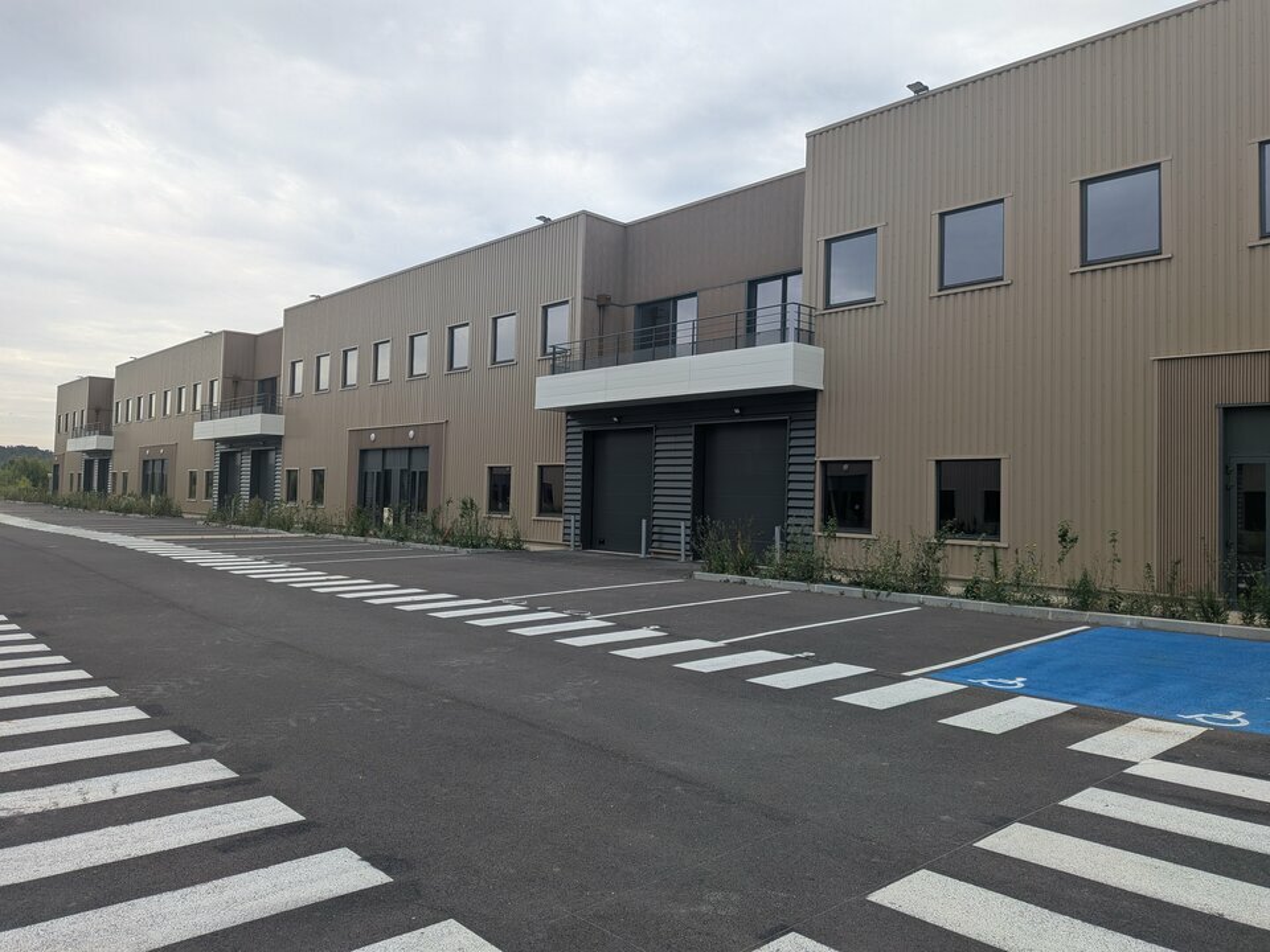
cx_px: 635
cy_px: 476
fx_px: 881
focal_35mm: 24
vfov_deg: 56.8
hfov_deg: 71.6
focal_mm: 4.53
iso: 29
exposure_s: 1/763
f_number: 1.7
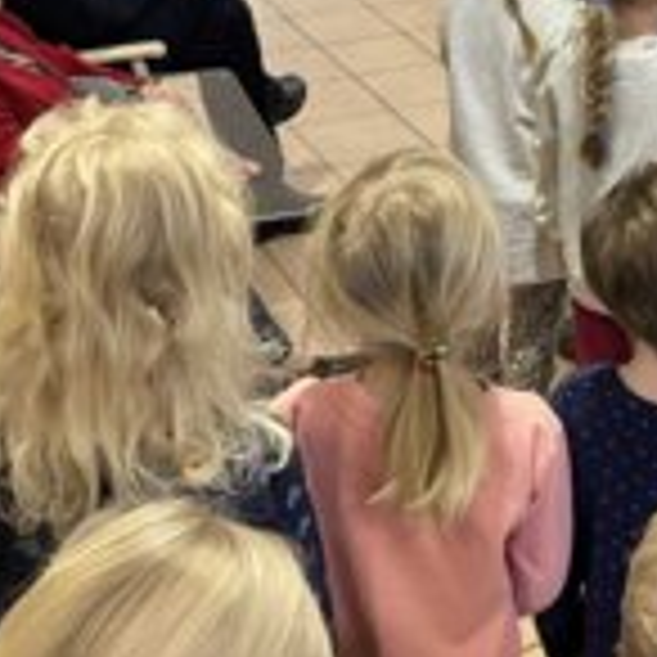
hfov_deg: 24.3
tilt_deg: -17.0
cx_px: 648
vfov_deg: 24.2
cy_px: -9
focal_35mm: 68
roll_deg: -2.1
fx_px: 1460
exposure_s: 1/50
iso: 160
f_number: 1.8
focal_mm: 3.99
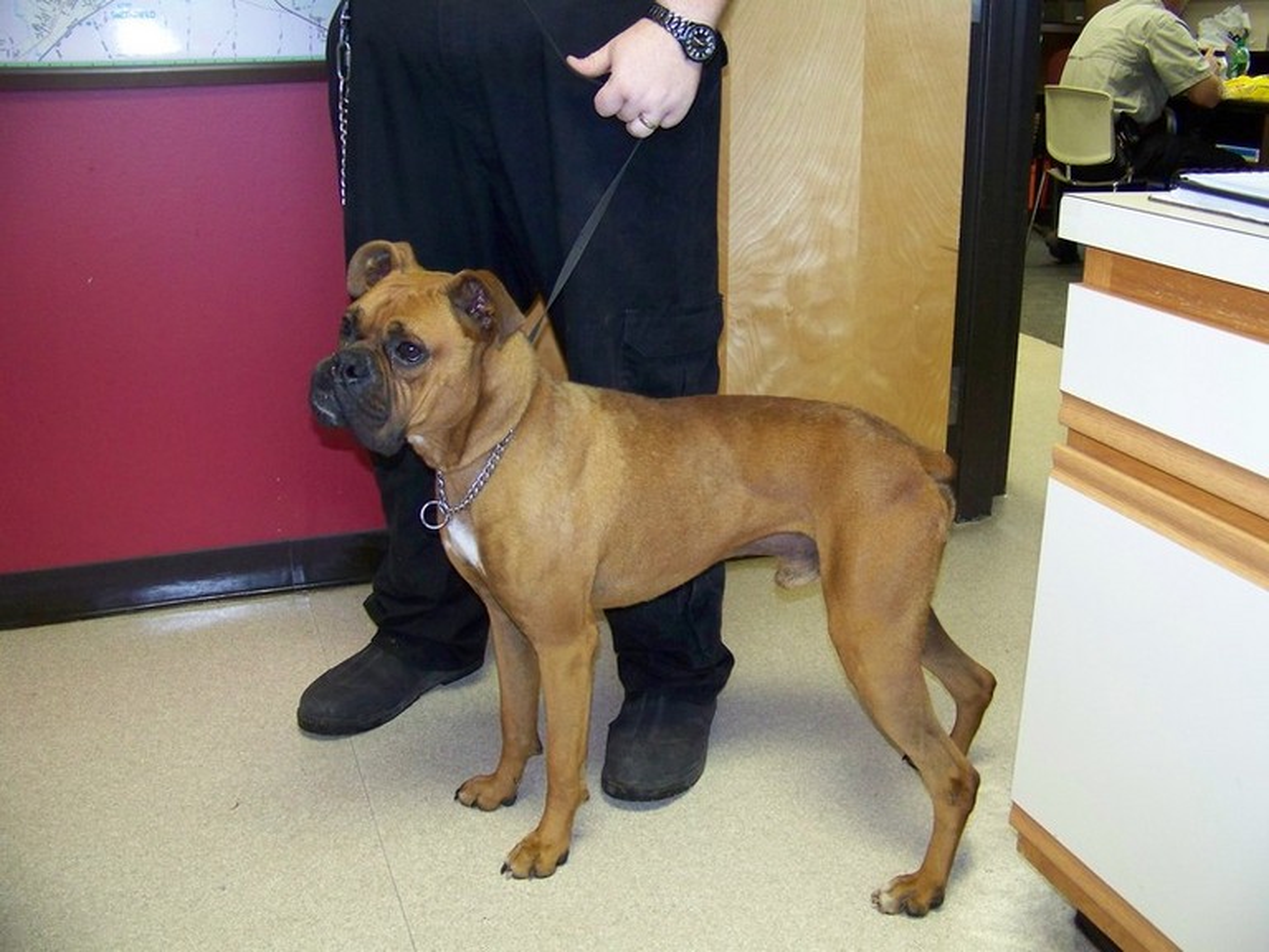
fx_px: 1320
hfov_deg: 51.4
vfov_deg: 39.7
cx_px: 634
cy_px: 476
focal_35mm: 36
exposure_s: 1/30
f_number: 2.8
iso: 200
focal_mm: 5.85
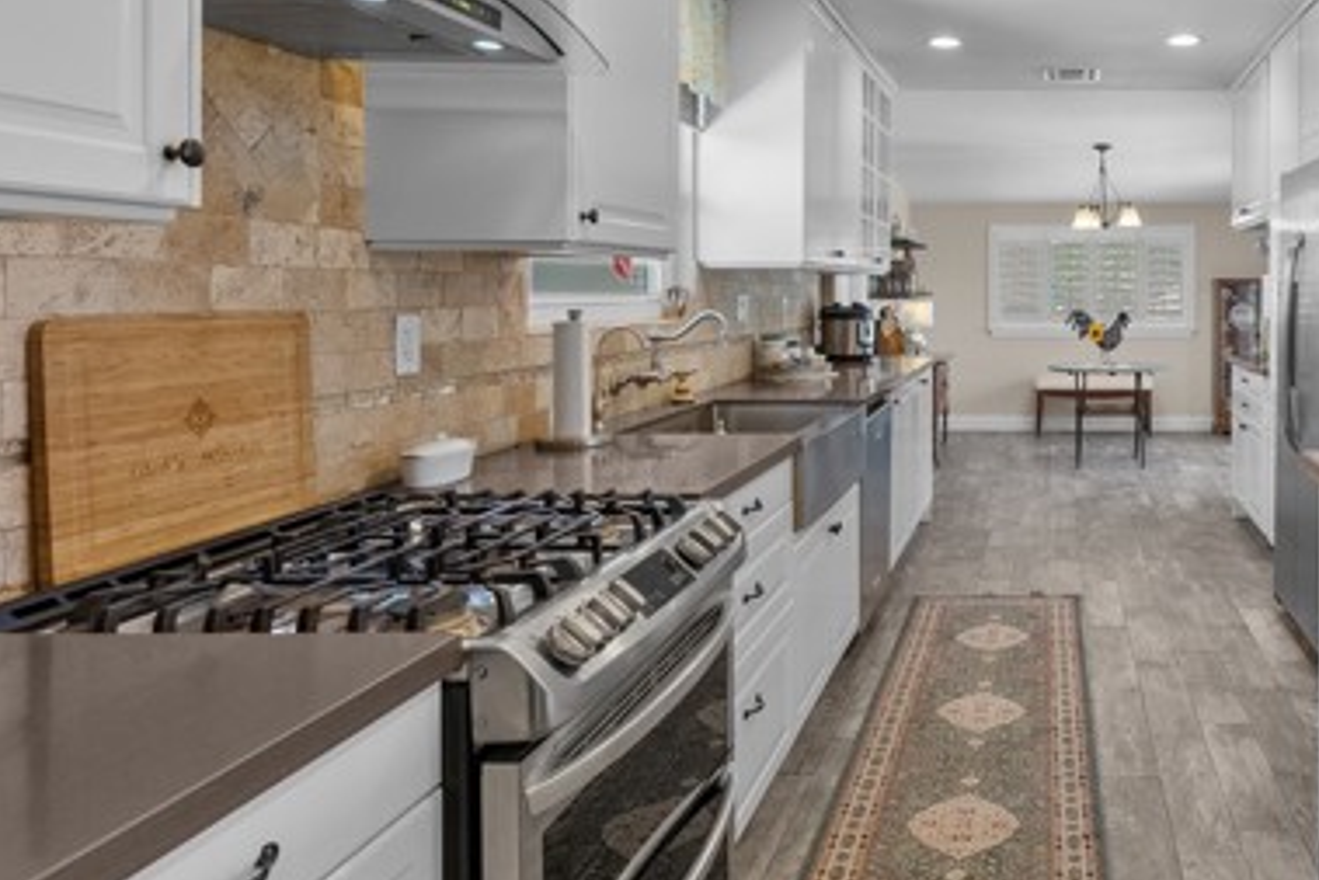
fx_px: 990
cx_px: 1048
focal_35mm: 27
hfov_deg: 62.0
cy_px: 322
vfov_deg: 47.5
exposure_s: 1/30
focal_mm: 16
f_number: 8
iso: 2000
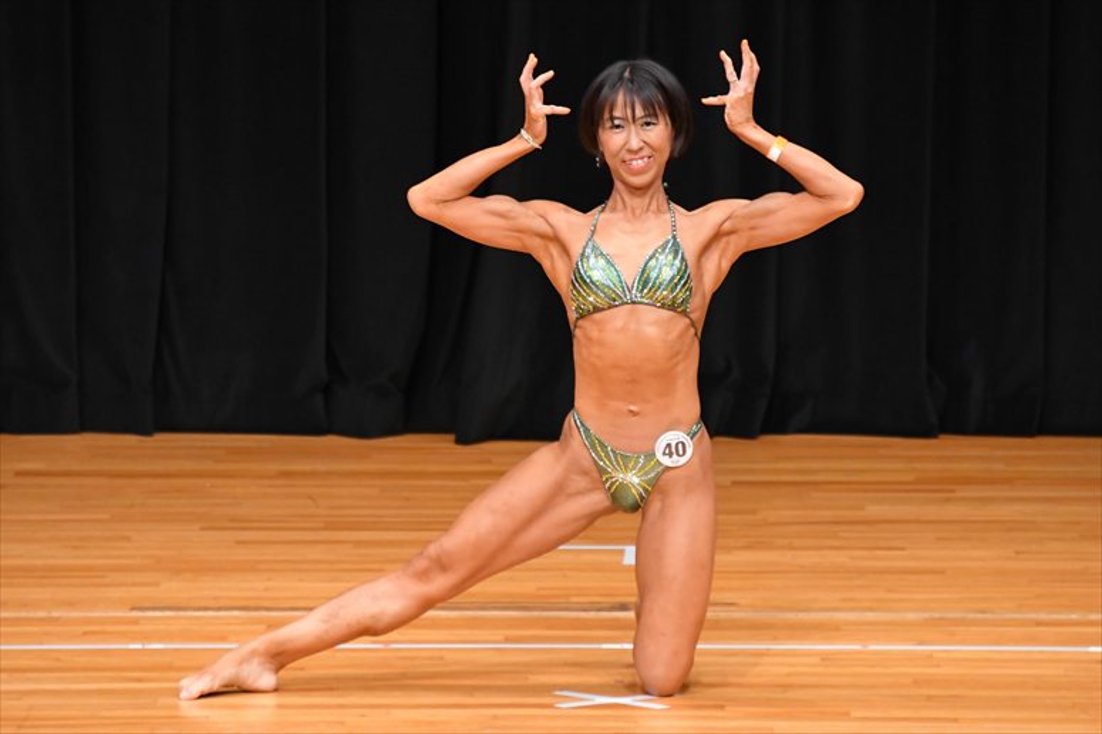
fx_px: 11474
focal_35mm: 375
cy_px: 367
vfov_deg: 3.7
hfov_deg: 5.5
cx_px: 551
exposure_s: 1/400
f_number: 5.6
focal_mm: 250
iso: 4000
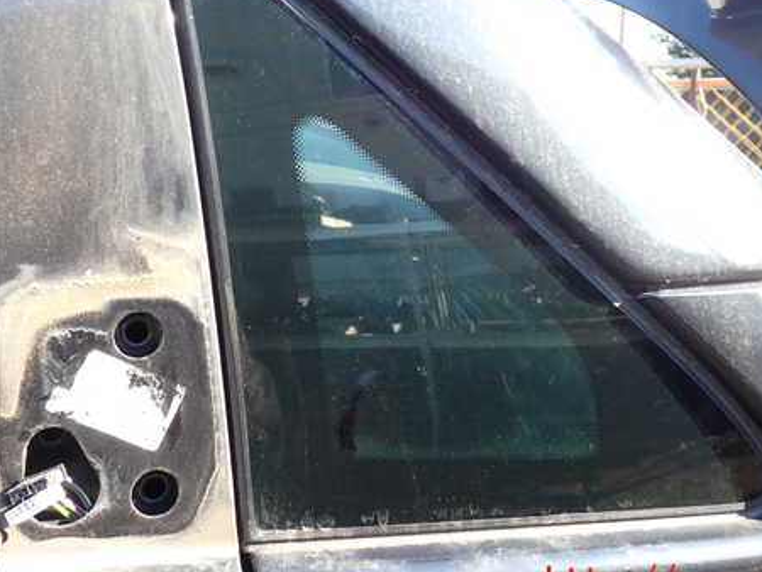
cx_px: 420
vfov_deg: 35.8
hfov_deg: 46.7
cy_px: 223
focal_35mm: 40
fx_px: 881
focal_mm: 5.4
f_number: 3.2
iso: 100
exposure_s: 1/100
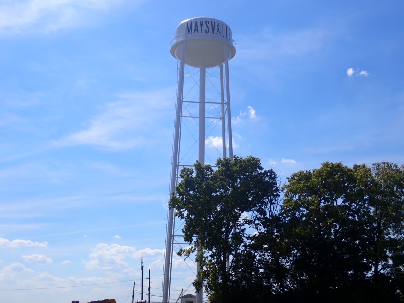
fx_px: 630
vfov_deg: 27.0
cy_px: 152
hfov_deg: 35.5
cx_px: 202
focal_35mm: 54
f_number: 13
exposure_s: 1/200
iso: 100
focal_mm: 9.65
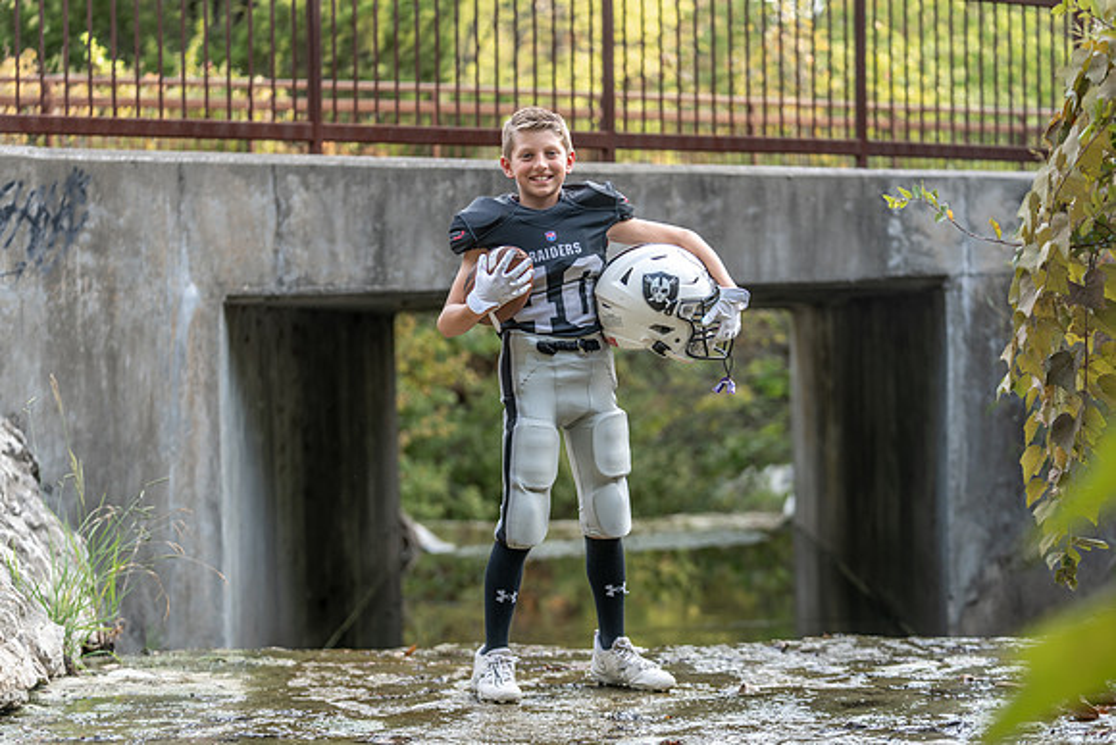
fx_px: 2542
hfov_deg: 24.8
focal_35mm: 82
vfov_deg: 16.7
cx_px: 558
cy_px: 372
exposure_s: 1/320
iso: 160
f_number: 2.8
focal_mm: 82
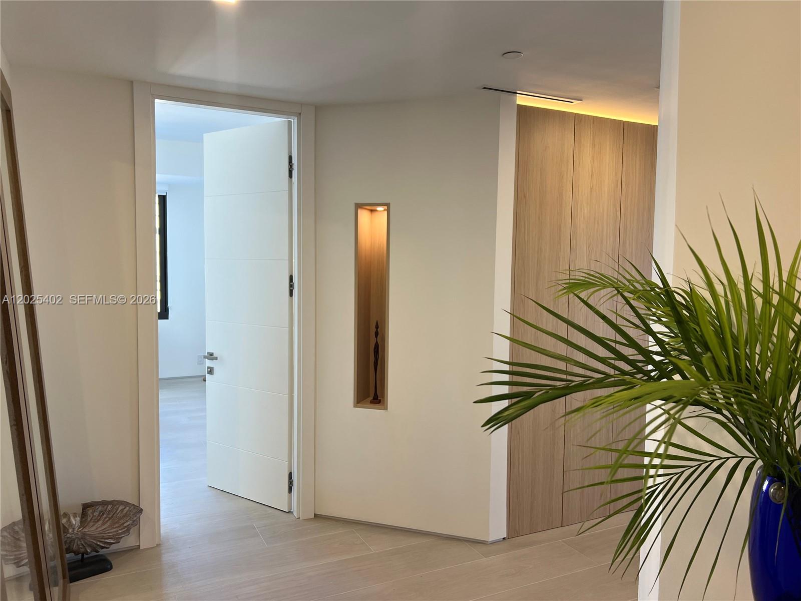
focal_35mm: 26
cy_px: 300
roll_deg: -0.1
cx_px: 400
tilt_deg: -5.4
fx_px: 602
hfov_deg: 67.3
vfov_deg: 53.1
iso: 64
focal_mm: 5.7
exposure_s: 1/120
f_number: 1.5
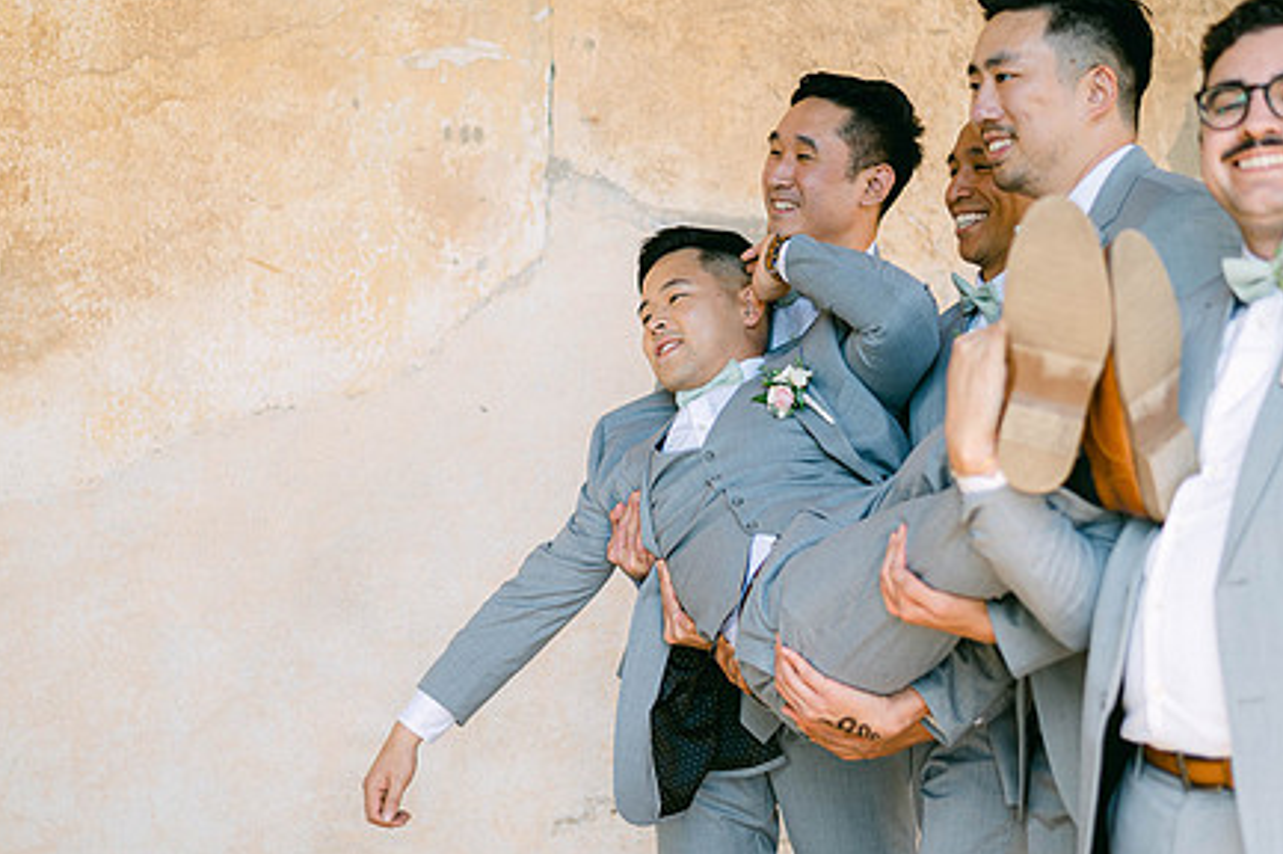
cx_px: 584
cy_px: 442
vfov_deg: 20.3
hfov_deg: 30.1
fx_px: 2386
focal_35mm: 67
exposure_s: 1/800
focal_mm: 50
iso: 100
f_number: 2
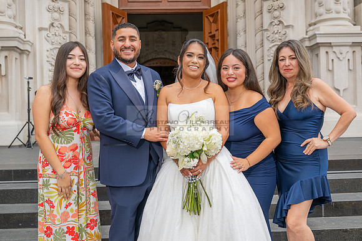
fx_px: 463
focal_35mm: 46
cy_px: 120
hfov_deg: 42.7
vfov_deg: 29.3
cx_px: 181
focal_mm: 46
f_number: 5.6
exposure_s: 1/200
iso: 200
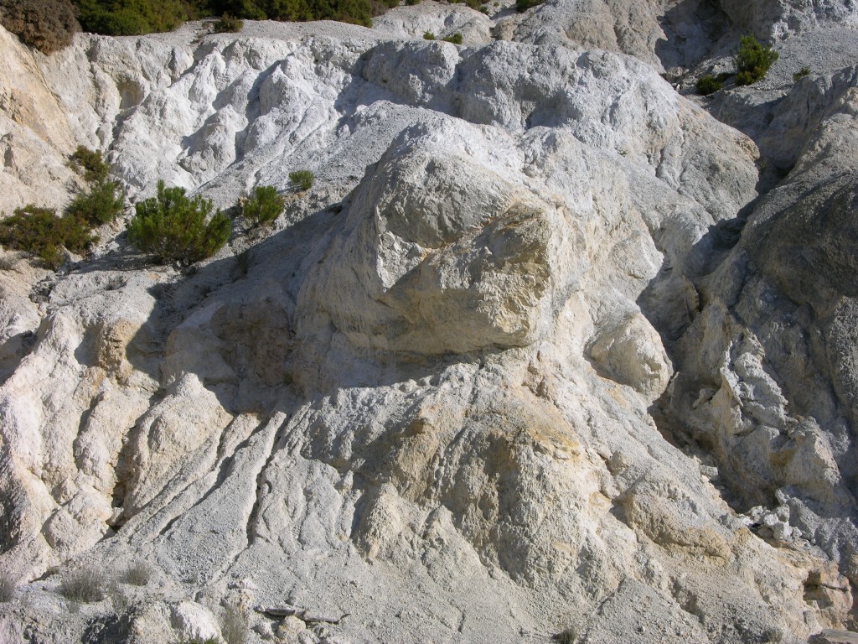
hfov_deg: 27.8
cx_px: 429
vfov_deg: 21.0
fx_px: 1735
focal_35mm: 70
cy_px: 322
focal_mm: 17.8
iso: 50
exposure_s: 1/355
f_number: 6.6
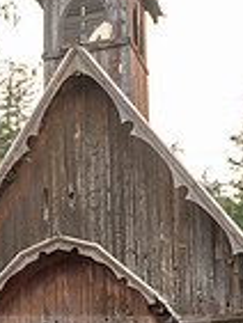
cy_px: 403
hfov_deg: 11.8
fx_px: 1103
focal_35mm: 118
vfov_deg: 15.9
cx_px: -160
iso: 200
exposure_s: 1/125
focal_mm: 24
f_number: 5.6
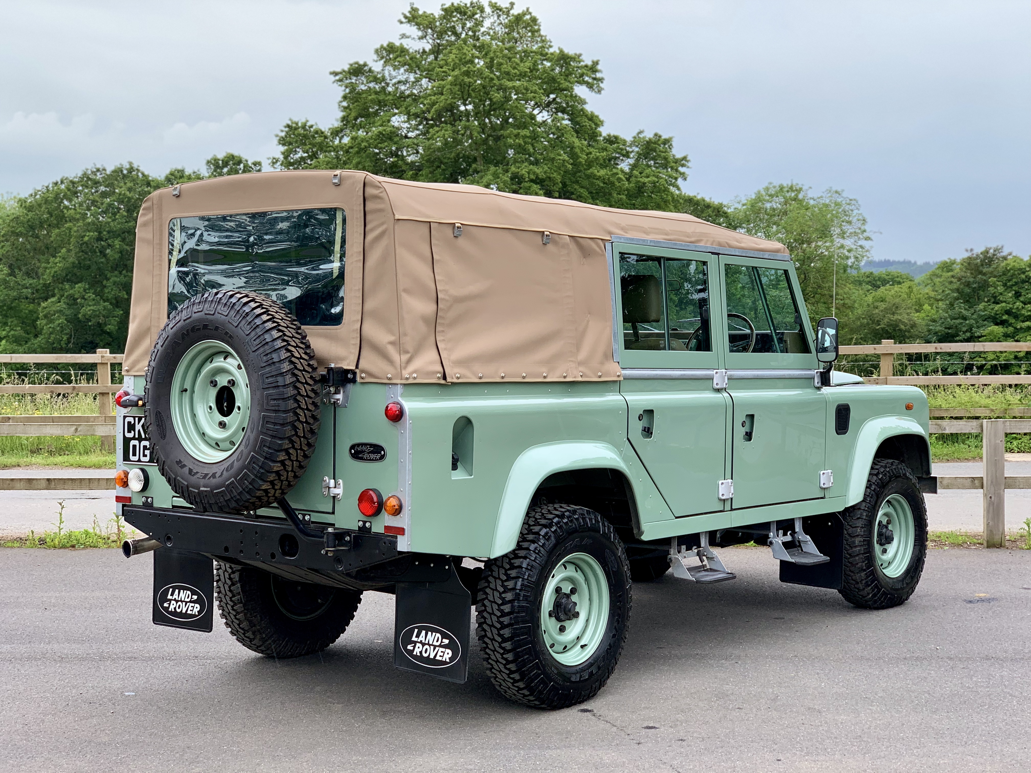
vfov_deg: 28.0
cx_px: 516
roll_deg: -0.7
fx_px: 1549
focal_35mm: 52
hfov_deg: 36.8
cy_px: 386
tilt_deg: -2.6
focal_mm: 6
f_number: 2.4
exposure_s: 1/135
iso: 16
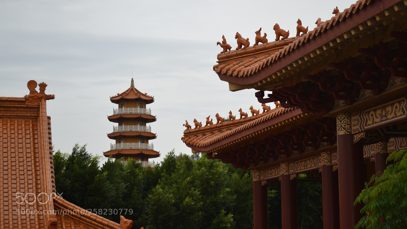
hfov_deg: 24.6
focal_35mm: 87
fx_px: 934
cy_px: 96
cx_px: 204
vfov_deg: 14.0
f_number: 5.6
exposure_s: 1/125
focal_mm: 55
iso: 100
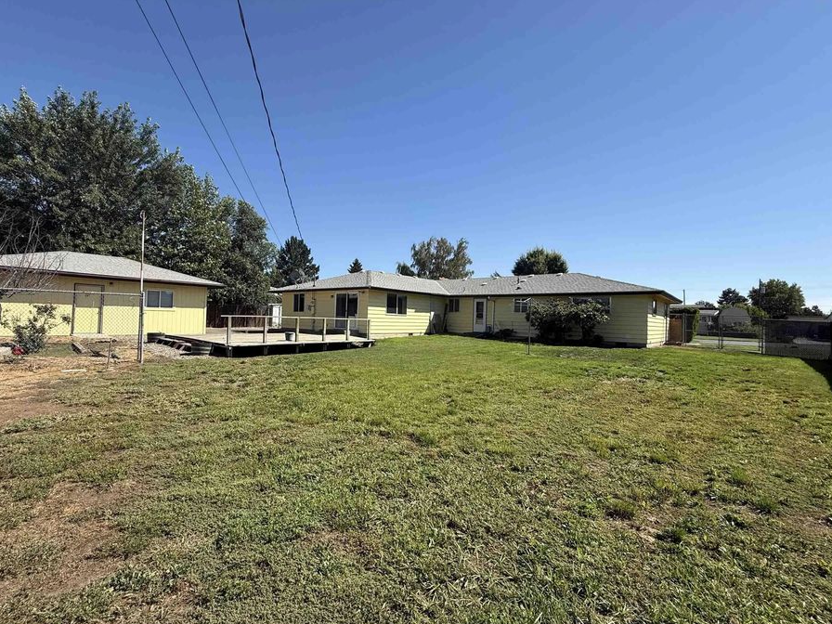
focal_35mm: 16
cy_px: 310
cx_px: 384
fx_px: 385
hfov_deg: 94.3
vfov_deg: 78.1
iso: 50
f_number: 2.2
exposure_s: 1/1901
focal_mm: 2.22
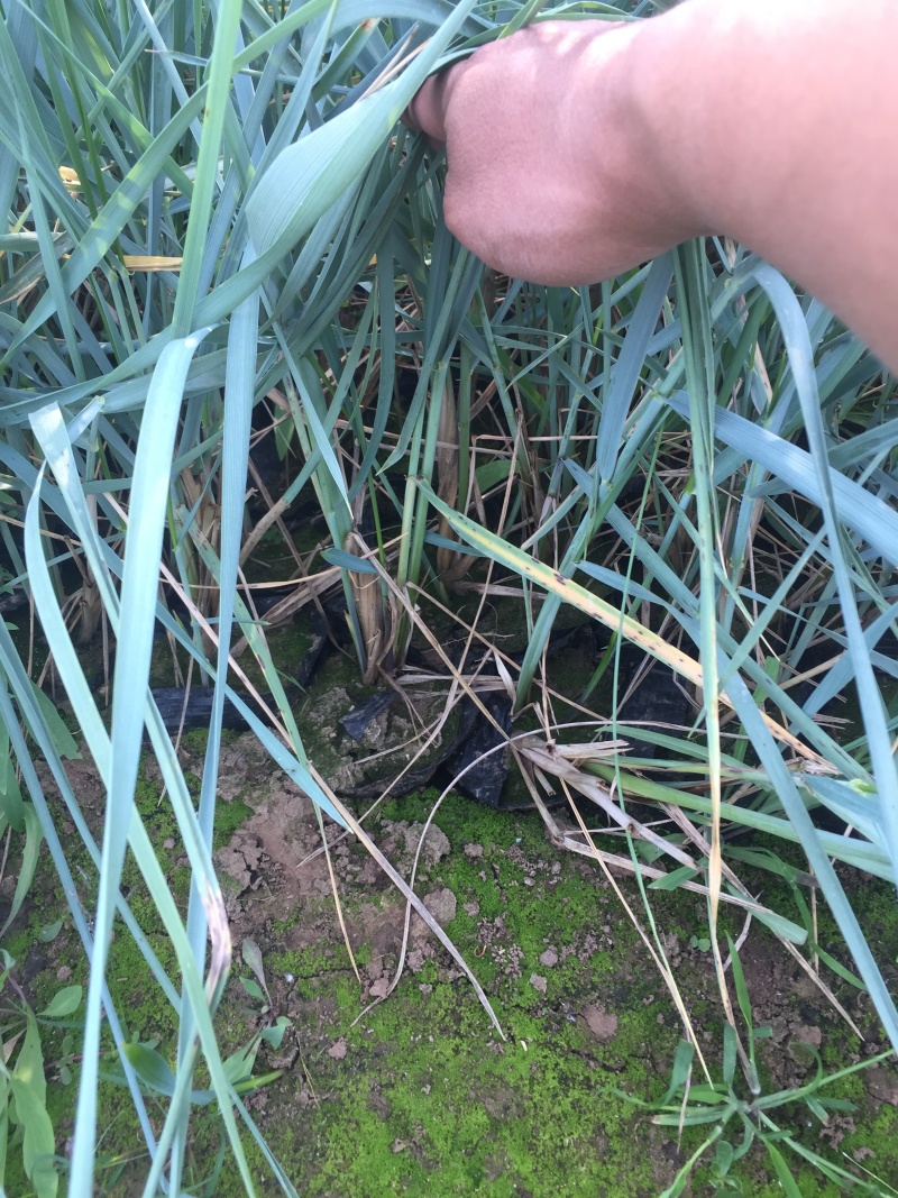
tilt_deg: -46.6
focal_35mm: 29
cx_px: 449
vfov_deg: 61.7
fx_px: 1003
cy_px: 599
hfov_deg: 48.2
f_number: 2.2
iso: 40
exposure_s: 1/100
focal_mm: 4.15
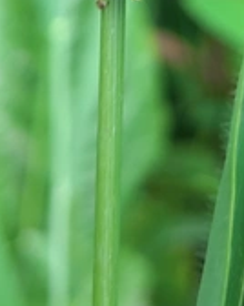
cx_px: 124
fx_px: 841
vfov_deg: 18.6
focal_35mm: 93
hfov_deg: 16.5
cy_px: -135
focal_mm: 4.6
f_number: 2
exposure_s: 1/50
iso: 64
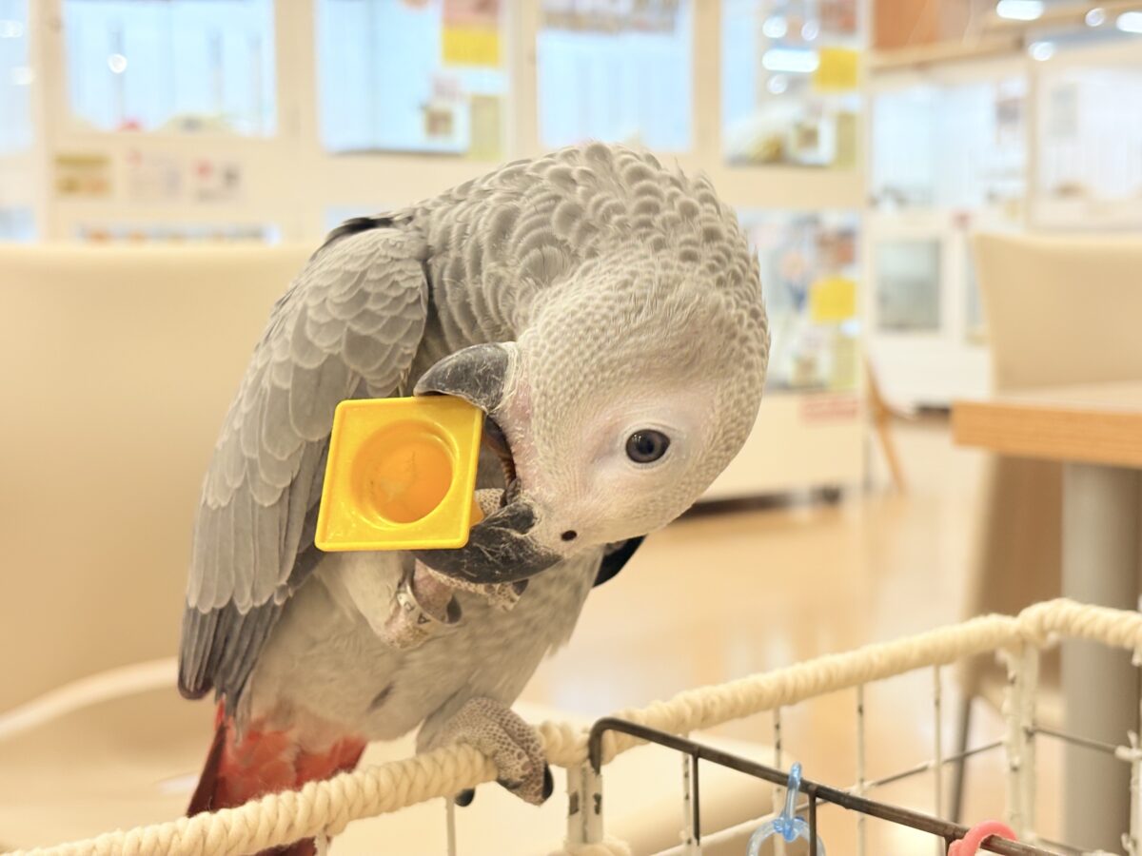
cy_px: 428
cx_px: 571
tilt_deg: -5.3
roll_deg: +2.3
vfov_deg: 28.0
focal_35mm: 52
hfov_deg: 36.8
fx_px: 1716
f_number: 1.6
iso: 40
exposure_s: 1/50
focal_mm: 5.96
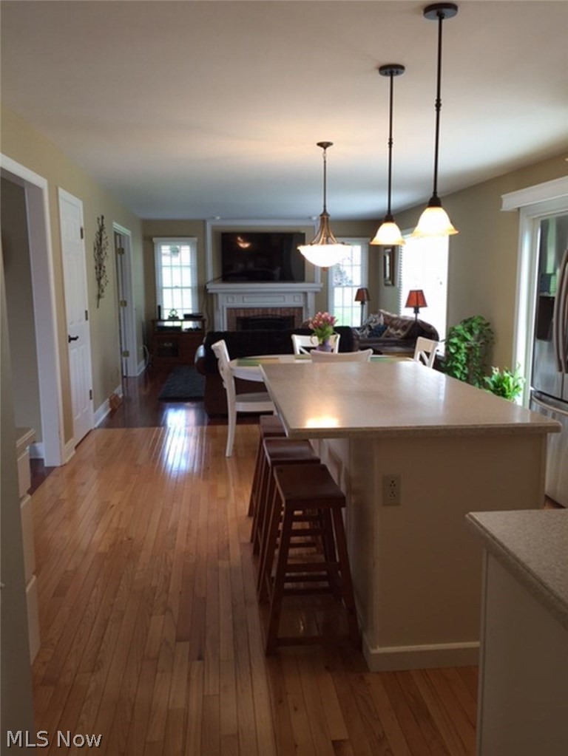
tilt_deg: -8.5
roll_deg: +0.1
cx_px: 284
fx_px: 634
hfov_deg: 48.3
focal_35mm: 29
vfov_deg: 61.6
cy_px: 378
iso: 32
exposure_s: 1/40
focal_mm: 4.15
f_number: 2.2
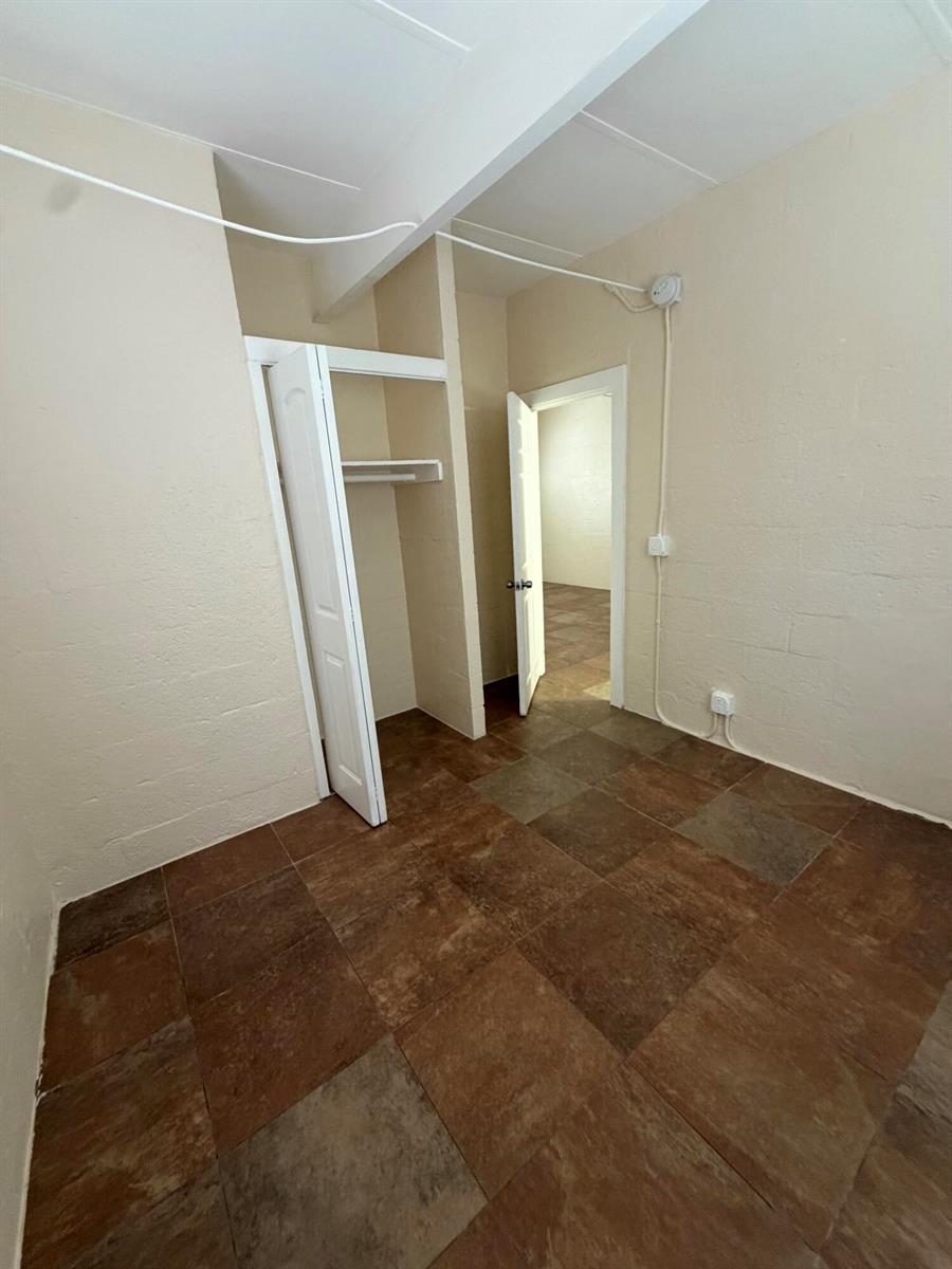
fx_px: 513
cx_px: 476
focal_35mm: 14
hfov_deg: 85.7
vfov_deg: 102.1
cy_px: 634
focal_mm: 2.22
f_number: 2.2
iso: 400
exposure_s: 1/60
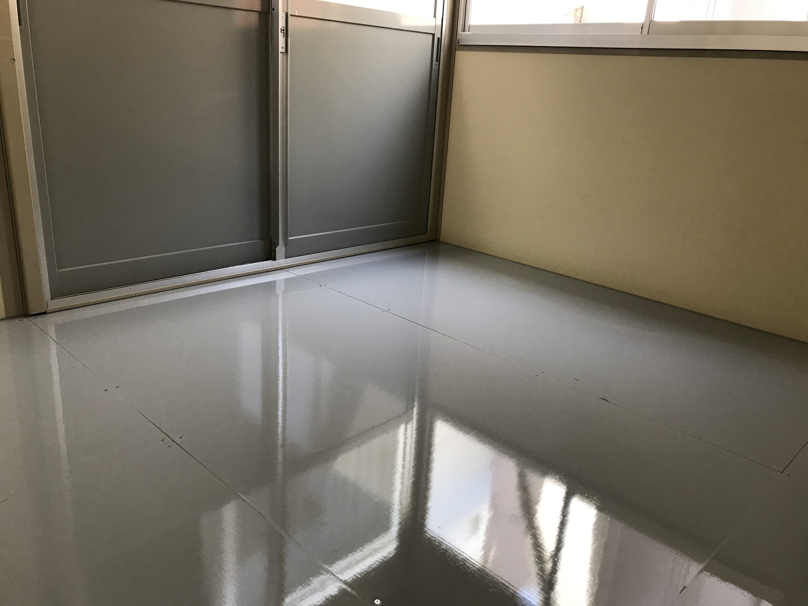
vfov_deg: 49.7
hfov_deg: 63.4
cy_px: 303
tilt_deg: -19.4
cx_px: 404
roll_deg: -2.4
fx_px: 654
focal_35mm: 28
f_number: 1.8
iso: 25
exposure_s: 1/40
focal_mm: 3.99
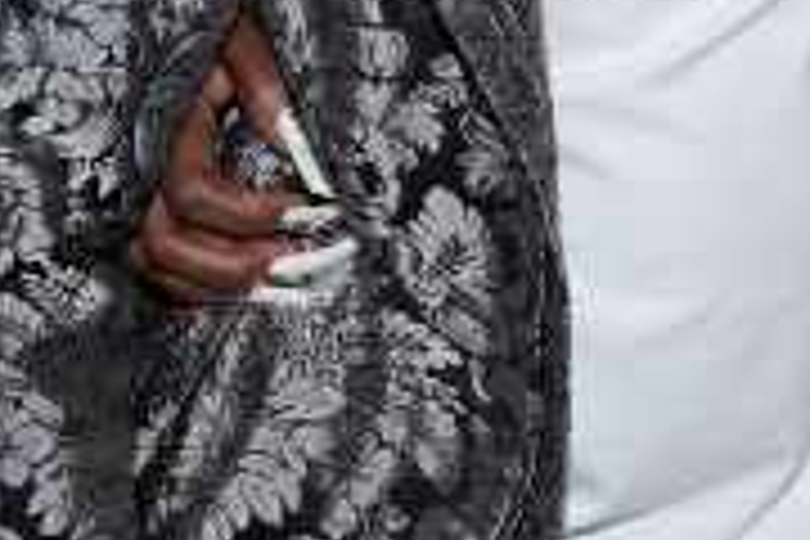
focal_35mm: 216
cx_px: 1498
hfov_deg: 9.1
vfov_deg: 6.3
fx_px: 4860
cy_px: -191
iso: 800
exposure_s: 1/200
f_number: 8
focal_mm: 38
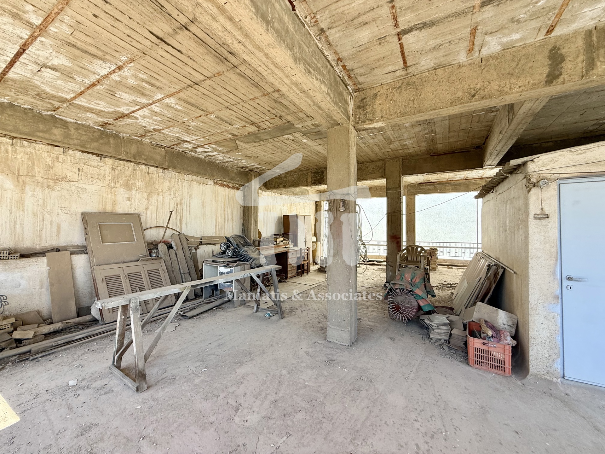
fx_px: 245
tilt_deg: -0.2
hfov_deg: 102.1
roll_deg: -0.1
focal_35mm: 14
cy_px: 227
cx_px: 302
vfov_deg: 85.7
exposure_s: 1/294
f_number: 2.2
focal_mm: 2.22
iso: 64
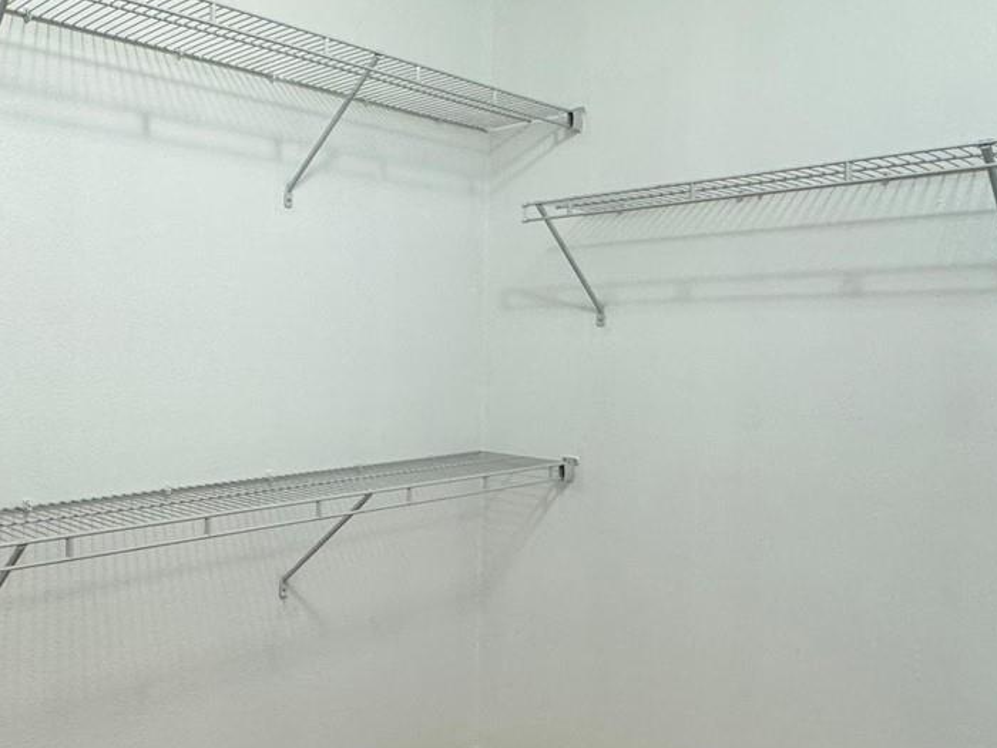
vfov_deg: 44.2
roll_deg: -0.5
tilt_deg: -2.7
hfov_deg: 54.0
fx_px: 922
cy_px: 386
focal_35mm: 32
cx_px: 239
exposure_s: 1/120
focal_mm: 2.22
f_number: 2.2
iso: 200
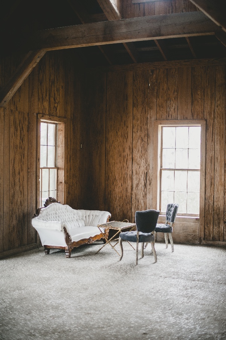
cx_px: 113
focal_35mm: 50
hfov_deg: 27.0
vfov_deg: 39.6
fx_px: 472
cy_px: 170
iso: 640
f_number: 1.4
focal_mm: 50
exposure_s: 1/125
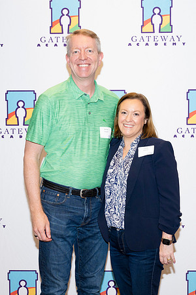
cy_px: 148
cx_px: 112
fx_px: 588
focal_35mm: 72
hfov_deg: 18.9
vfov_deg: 28.1
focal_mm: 48
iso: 800
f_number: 5.6
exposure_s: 1/160
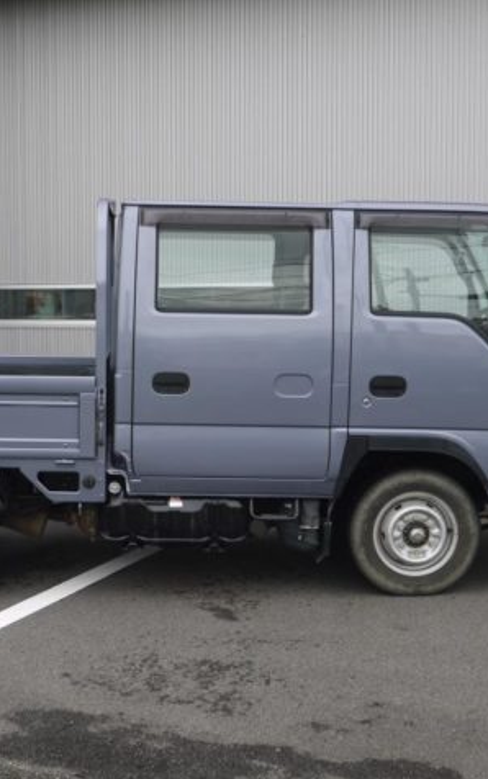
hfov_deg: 22.6
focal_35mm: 57
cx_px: 141
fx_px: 1211
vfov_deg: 35.7
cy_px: 391
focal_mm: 20
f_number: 6.3
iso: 160
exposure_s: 1/200
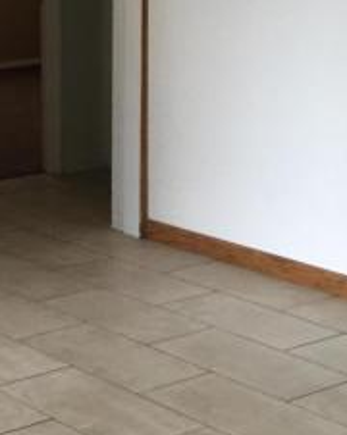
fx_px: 1326
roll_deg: +1.5
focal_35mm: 103
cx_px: 15
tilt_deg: -7.5
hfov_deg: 14.7
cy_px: 87
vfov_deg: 18.5
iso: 80
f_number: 2.4
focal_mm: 3.3
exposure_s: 1/30
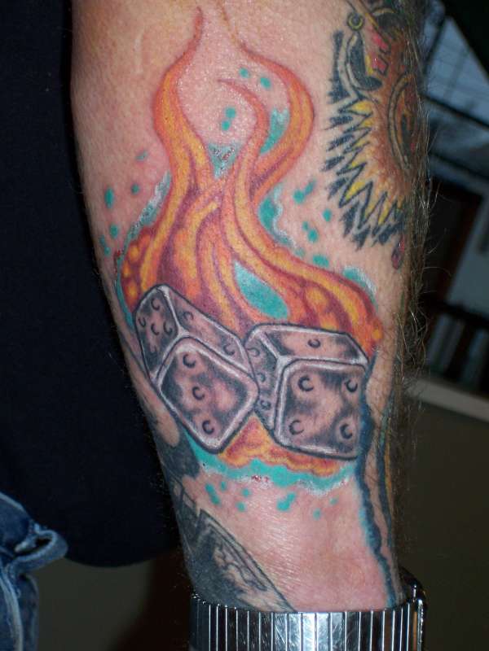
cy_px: 326
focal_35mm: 108
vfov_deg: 18.2
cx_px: 244
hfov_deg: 13.7
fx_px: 2034
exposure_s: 1/125
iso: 125
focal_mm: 18.6
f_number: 4.8
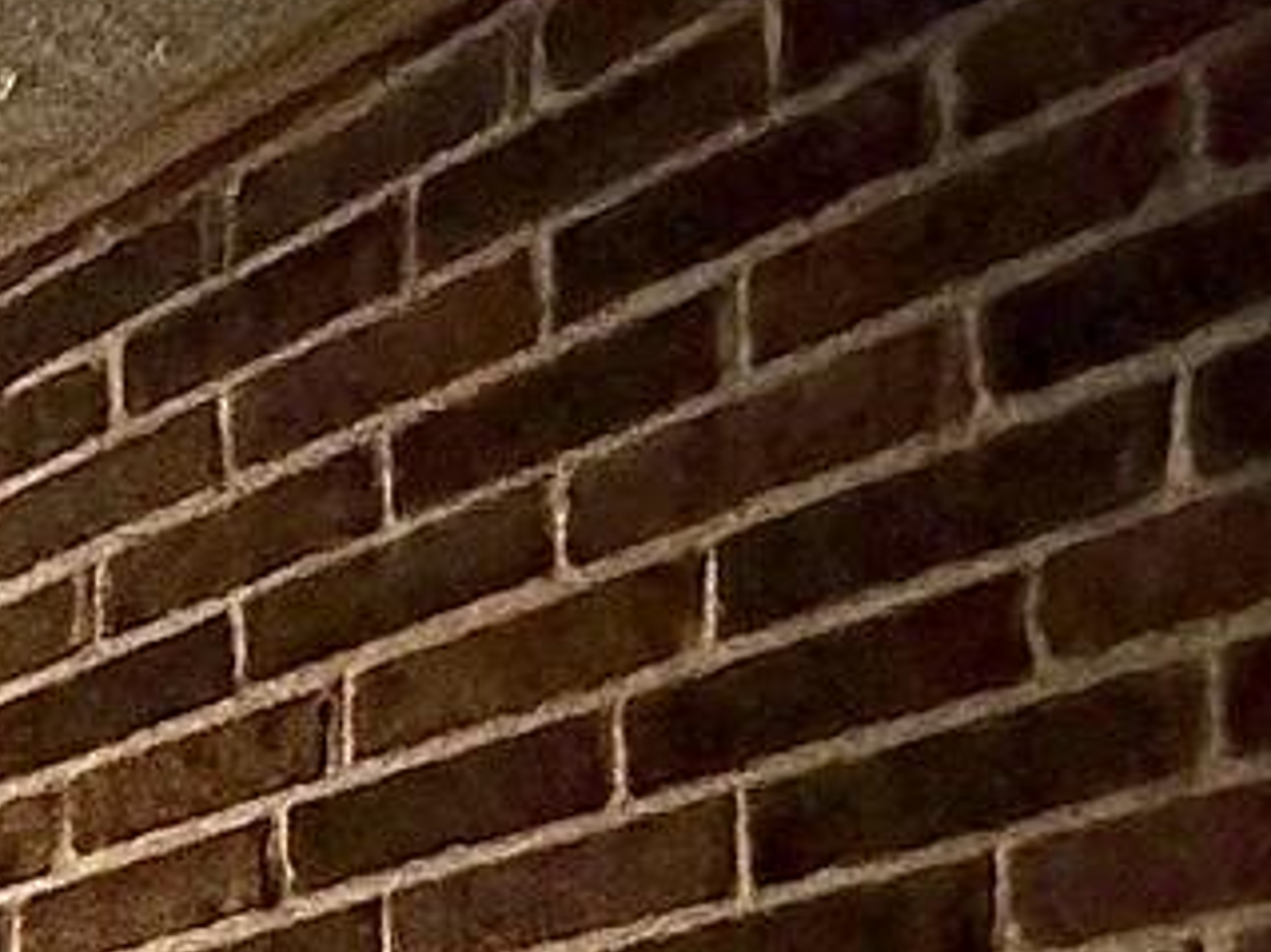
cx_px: -2646
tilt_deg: +1.2
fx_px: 3303
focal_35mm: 90
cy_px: 1725
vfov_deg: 14.4
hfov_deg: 11.2
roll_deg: +1.3
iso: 1250
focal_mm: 2.22
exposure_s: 1/40
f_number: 2.2
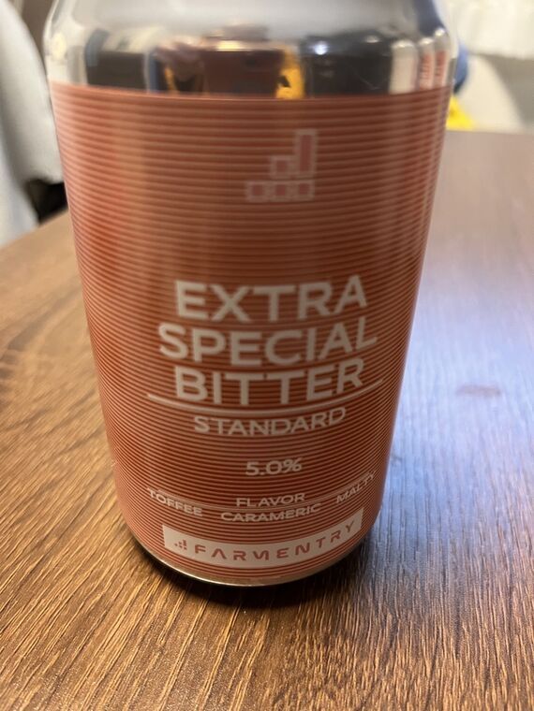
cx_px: 267
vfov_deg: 67.3
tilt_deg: -32.5
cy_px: 356
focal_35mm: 26
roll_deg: -1.9
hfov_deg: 53.1
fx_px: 535
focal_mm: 5.1
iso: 320
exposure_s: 1/60
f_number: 1.6
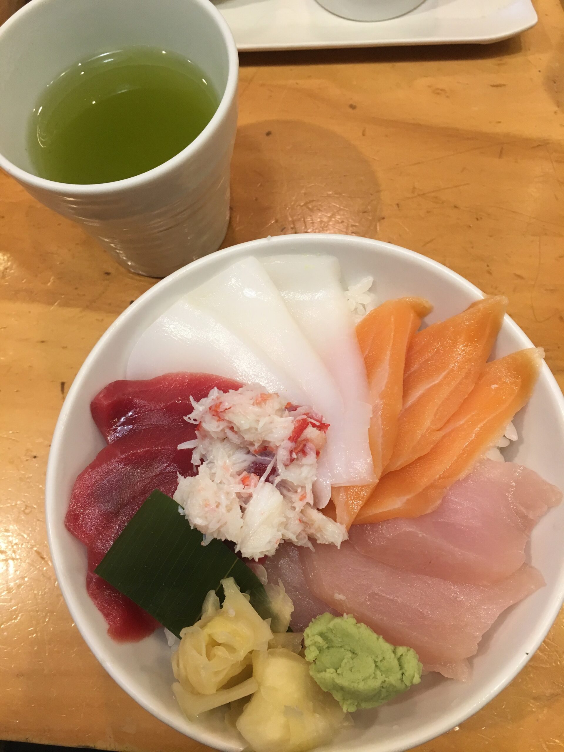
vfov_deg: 61.7
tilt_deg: -71.4
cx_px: 282
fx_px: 630
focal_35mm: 29
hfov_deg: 48.2
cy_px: 376
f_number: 2.2
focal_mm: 4.15
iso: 32
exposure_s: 1/30
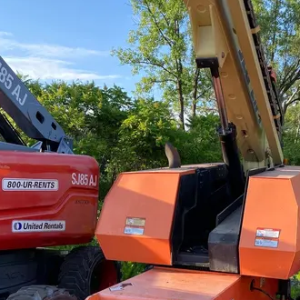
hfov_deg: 32.9
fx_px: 500
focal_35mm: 51
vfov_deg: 32.4
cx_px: 214
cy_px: 245
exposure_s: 1/367
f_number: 1.8
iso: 32
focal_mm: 4.25
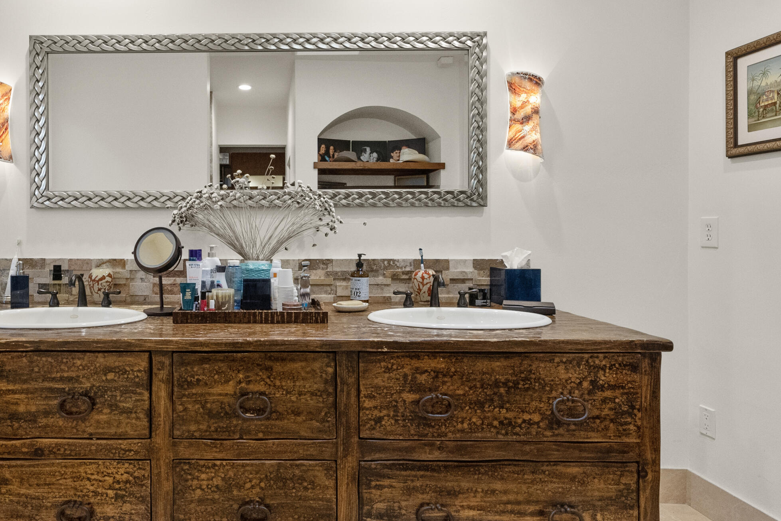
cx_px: 257
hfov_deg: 73.6
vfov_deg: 55.1
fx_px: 499
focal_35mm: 23
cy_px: 253
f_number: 8
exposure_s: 1/60
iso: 2500
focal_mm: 15
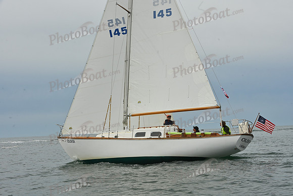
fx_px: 570
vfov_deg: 19.5
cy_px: 98
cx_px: 146
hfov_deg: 28.8
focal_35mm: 70
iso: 320
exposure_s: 1/800
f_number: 13
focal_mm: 70
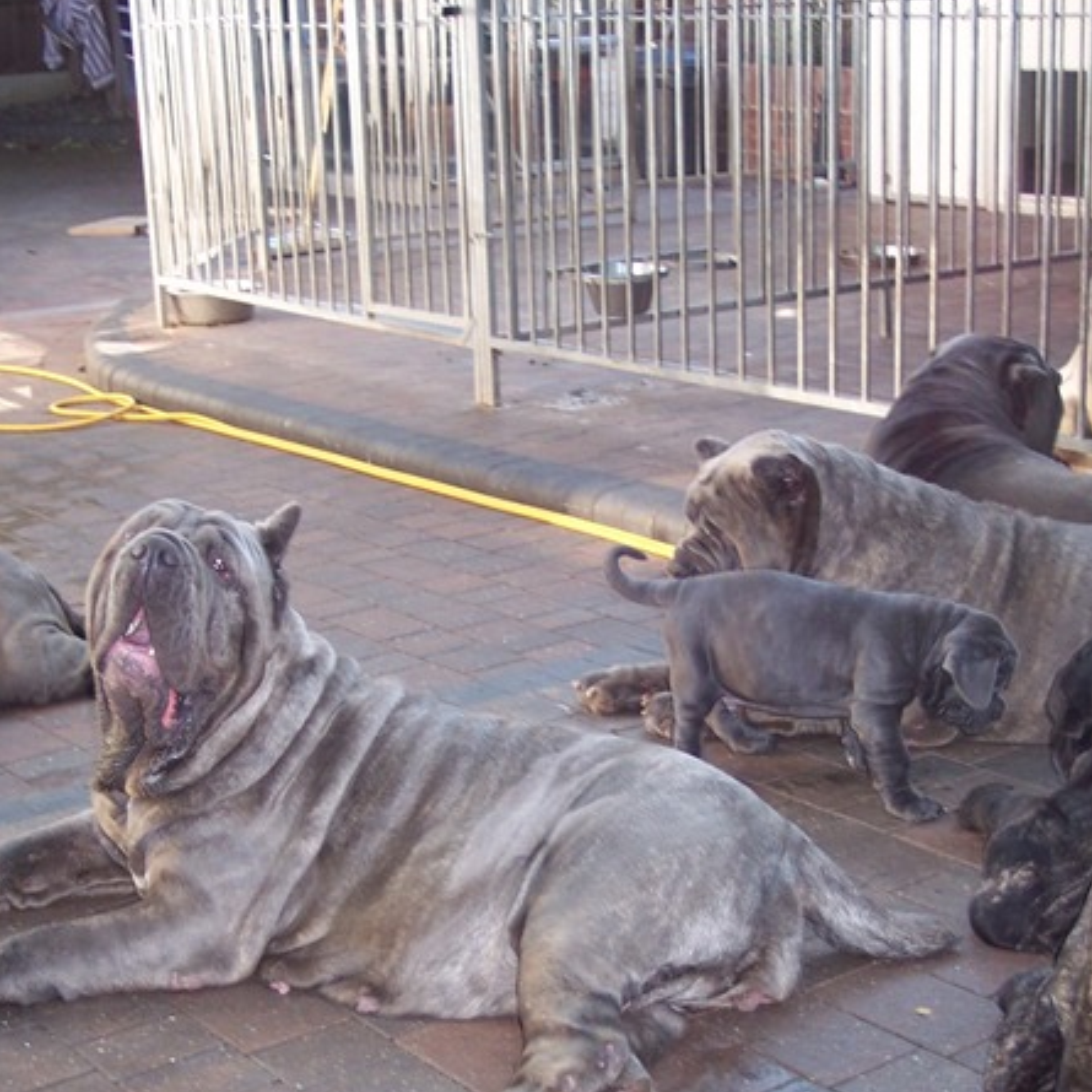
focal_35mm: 62
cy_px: 729
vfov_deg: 27.6
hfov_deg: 27.7
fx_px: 2213
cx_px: 542
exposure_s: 1/60
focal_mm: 8
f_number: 2.8
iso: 100
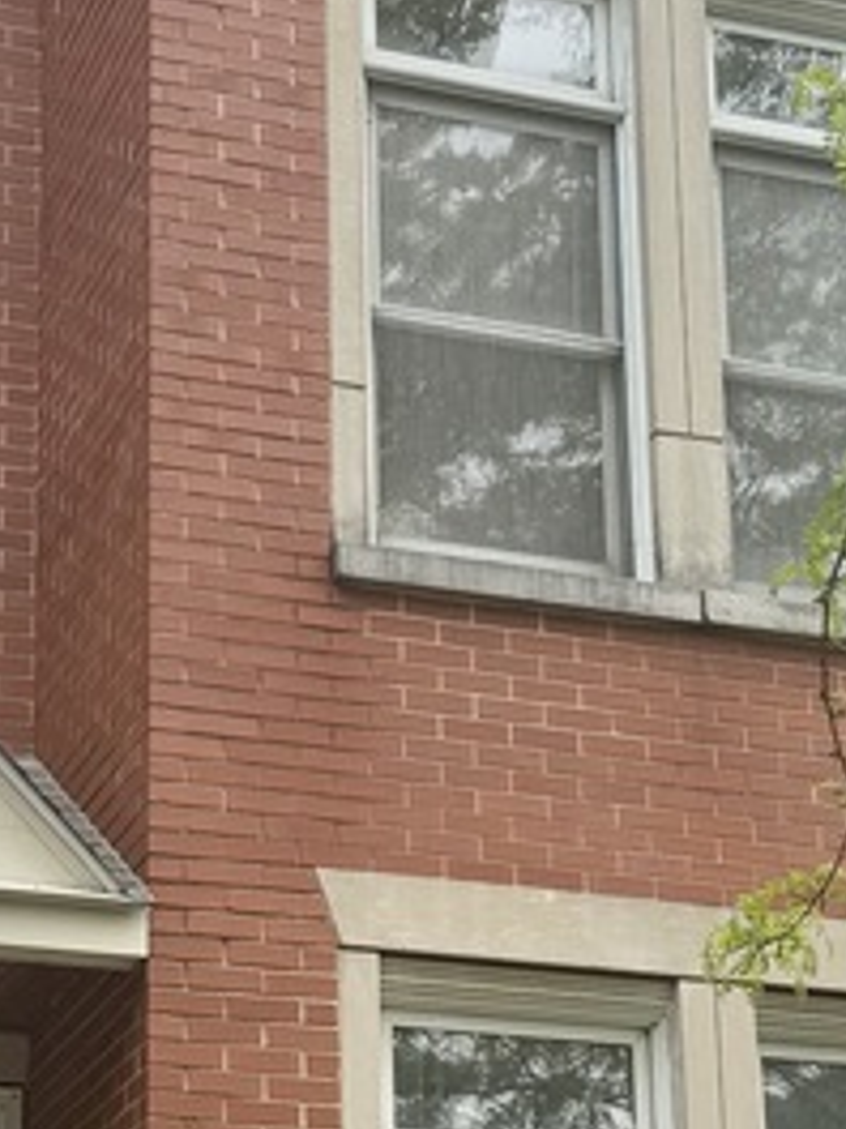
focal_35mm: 98
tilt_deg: +18.7
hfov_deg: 15.1
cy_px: 842
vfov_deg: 19.9
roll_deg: +0.7
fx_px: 3193
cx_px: 397
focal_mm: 6.76
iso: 80
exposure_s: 1/1767
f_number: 1.78
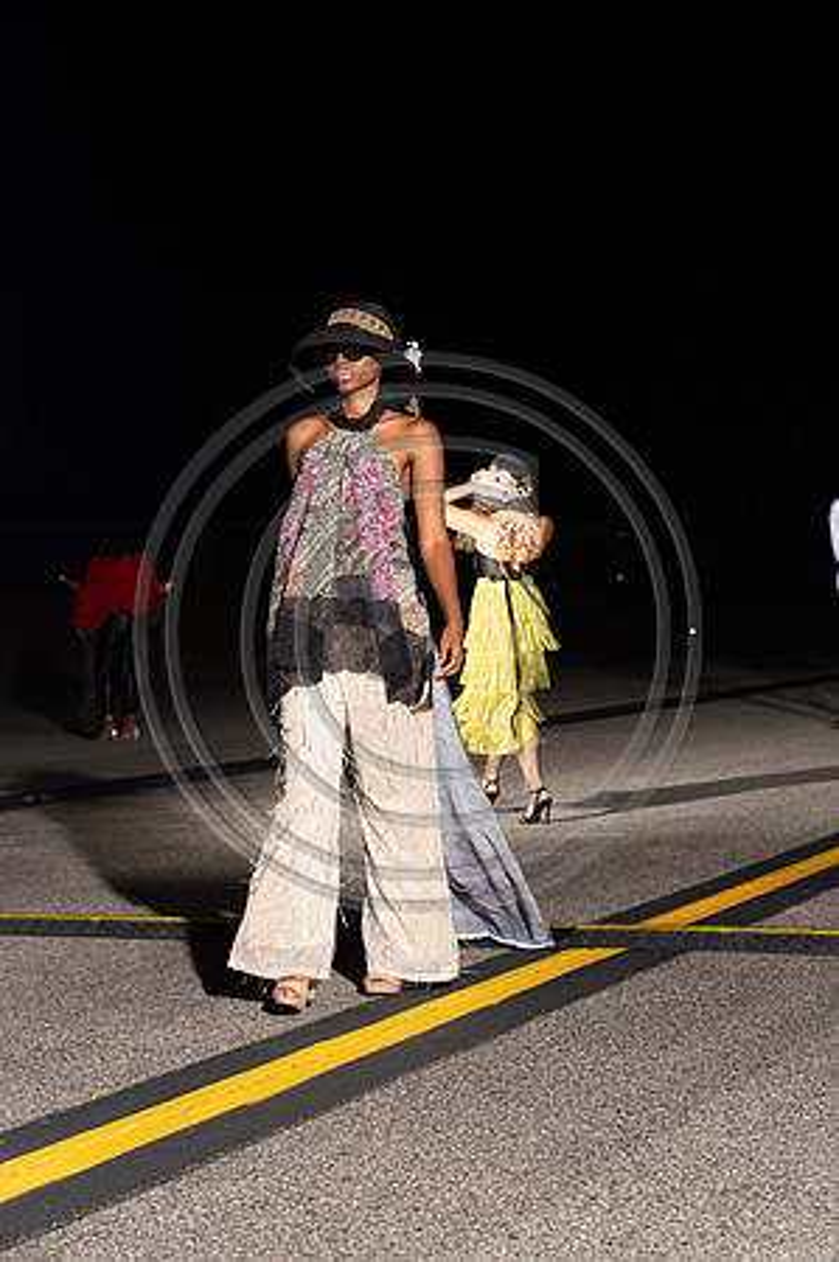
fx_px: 2628
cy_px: 631
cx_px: 420
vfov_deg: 27.0
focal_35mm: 75
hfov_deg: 18.1
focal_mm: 75
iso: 1000
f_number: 6.3
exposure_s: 1/200
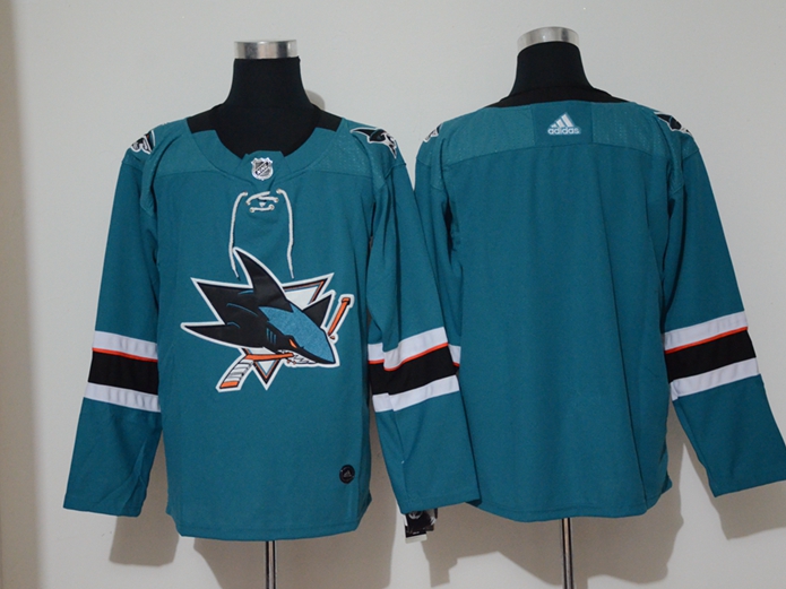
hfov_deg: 30.7
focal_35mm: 63
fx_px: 1430
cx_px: 389
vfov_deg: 23.3
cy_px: 293
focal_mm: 38
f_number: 4.2
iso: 4000
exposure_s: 1/15
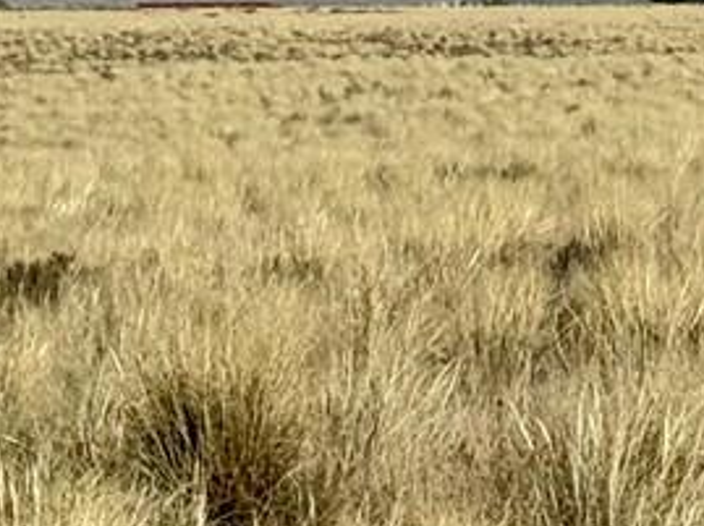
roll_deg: -0.1
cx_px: 696
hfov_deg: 6.9
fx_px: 5809
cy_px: -277
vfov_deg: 5.1
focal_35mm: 286
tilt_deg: +1.9
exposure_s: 1/10526
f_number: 1.78
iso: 64
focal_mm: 6.76
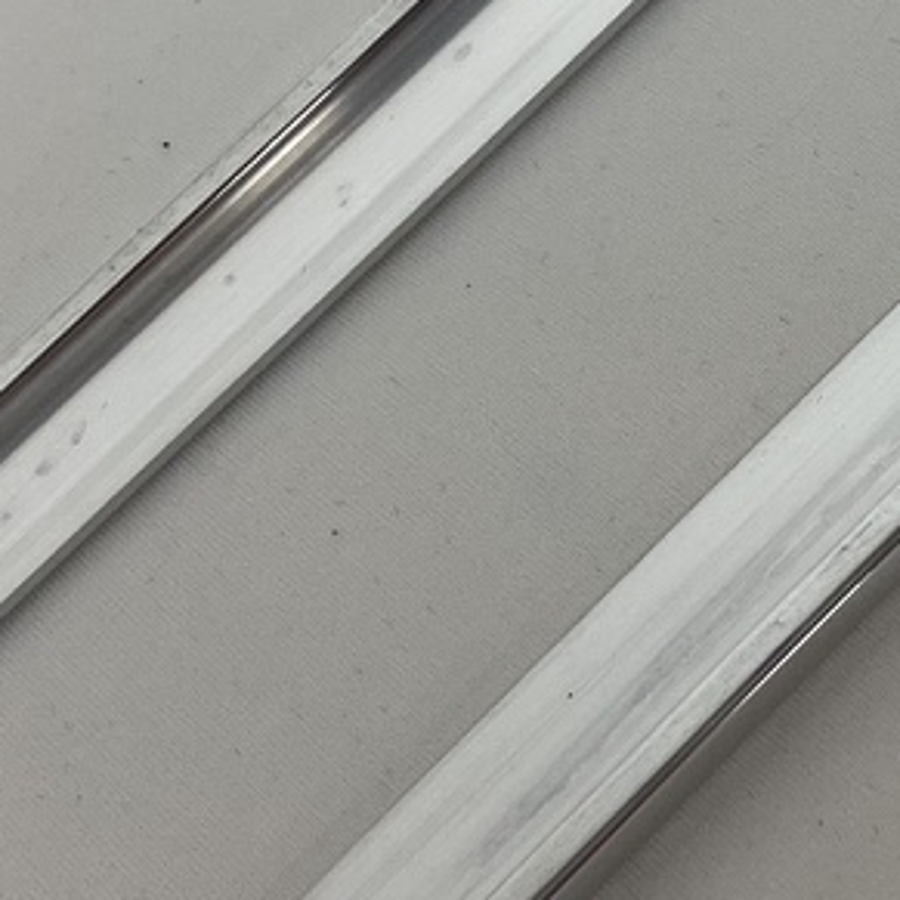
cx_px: 745
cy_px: 306
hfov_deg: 21.1
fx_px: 2383
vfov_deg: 21.3
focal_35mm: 81
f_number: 1.8
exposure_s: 1/100
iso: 125
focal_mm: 4.25
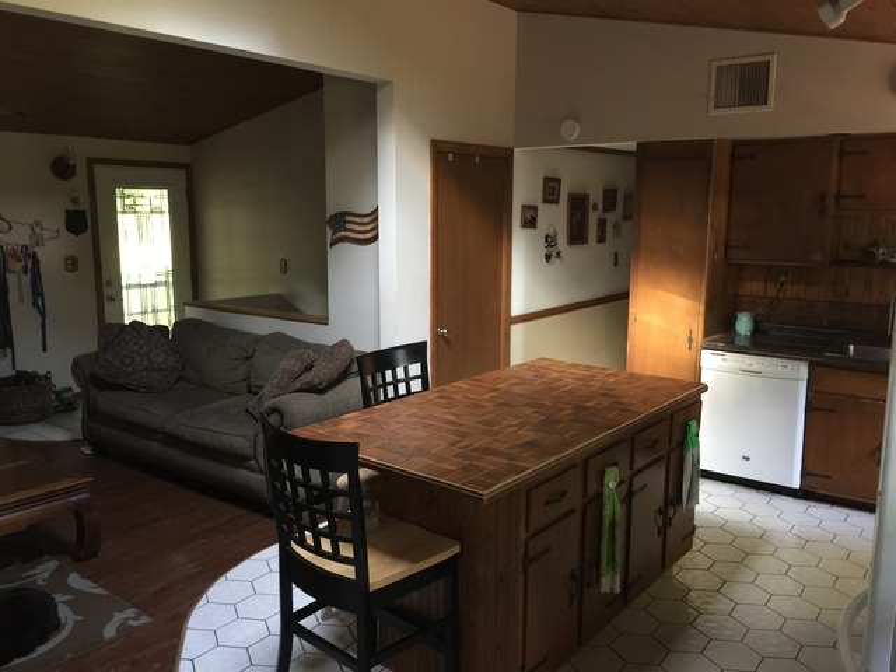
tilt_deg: -9.2
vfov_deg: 48.2
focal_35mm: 29
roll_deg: -1.0
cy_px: 336
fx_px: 751
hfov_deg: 61.7
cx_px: 448
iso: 125
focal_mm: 4.15
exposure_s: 1/8
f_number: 2.2
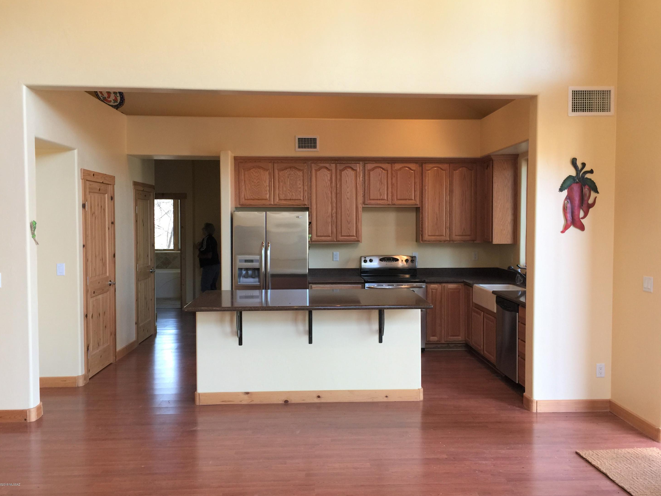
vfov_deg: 46.8
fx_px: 573
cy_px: 244
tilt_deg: -1.8
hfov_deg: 60.0
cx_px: 341
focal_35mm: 30
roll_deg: +0.4
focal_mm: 4.15
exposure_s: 1/15
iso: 32
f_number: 2.2
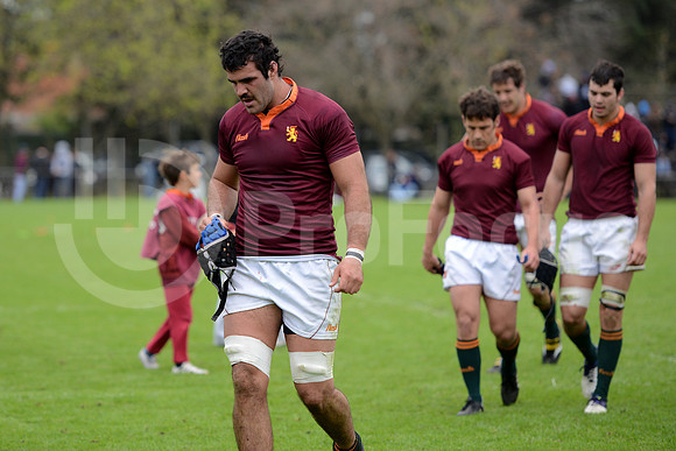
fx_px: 3005
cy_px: 226
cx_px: 338
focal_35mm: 160
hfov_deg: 12.8
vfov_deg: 8.6
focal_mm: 160
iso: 400
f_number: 2.8
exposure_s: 1/500
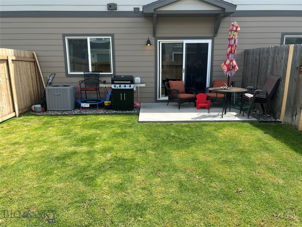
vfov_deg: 53.1
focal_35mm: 26
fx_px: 227
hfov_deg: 67.3
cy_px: 114
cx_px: 151
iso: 50
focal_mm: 5.7
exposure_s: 1/1196
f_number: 1.5
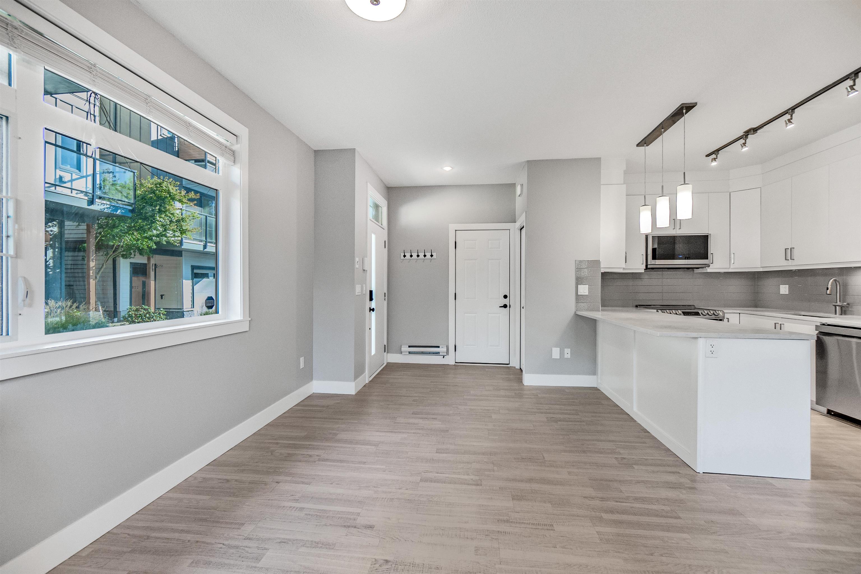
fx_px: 359
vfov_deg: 77.3
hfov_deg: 100.4
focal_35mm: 15
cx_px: 430
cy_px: 287
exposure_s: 1/80
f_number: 4
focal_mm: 10
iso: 500
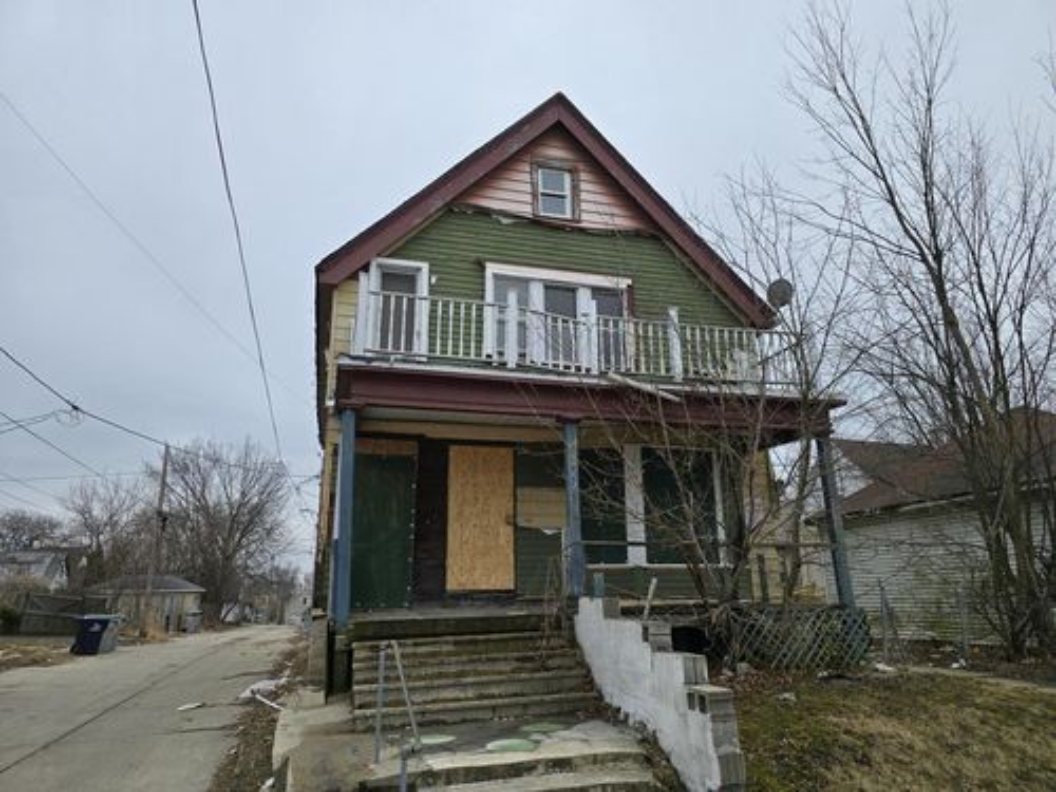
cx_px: 528
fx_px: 702
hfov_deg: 73.9
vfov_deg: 58.9
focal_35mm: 23
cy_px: 396
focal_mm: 6.3
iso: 12
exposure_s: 1/728
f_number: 1.7
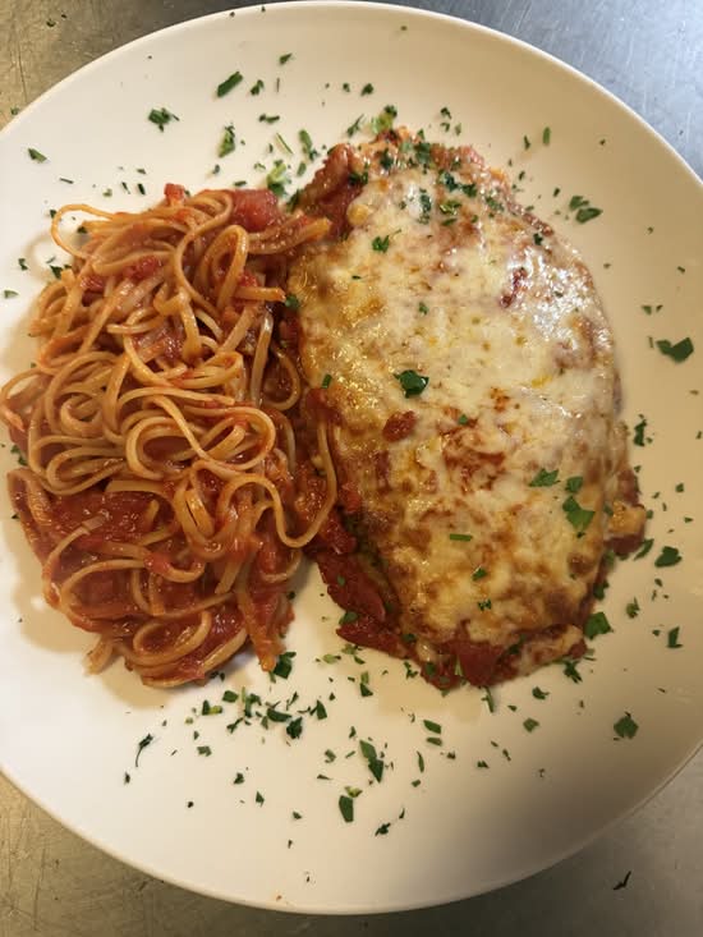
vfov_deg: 71.6
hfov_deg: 56.8
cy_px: 468
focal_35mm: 24
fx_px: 650
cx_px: 352
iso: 500
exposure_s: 1/60
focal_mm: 6.76
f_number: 1.78
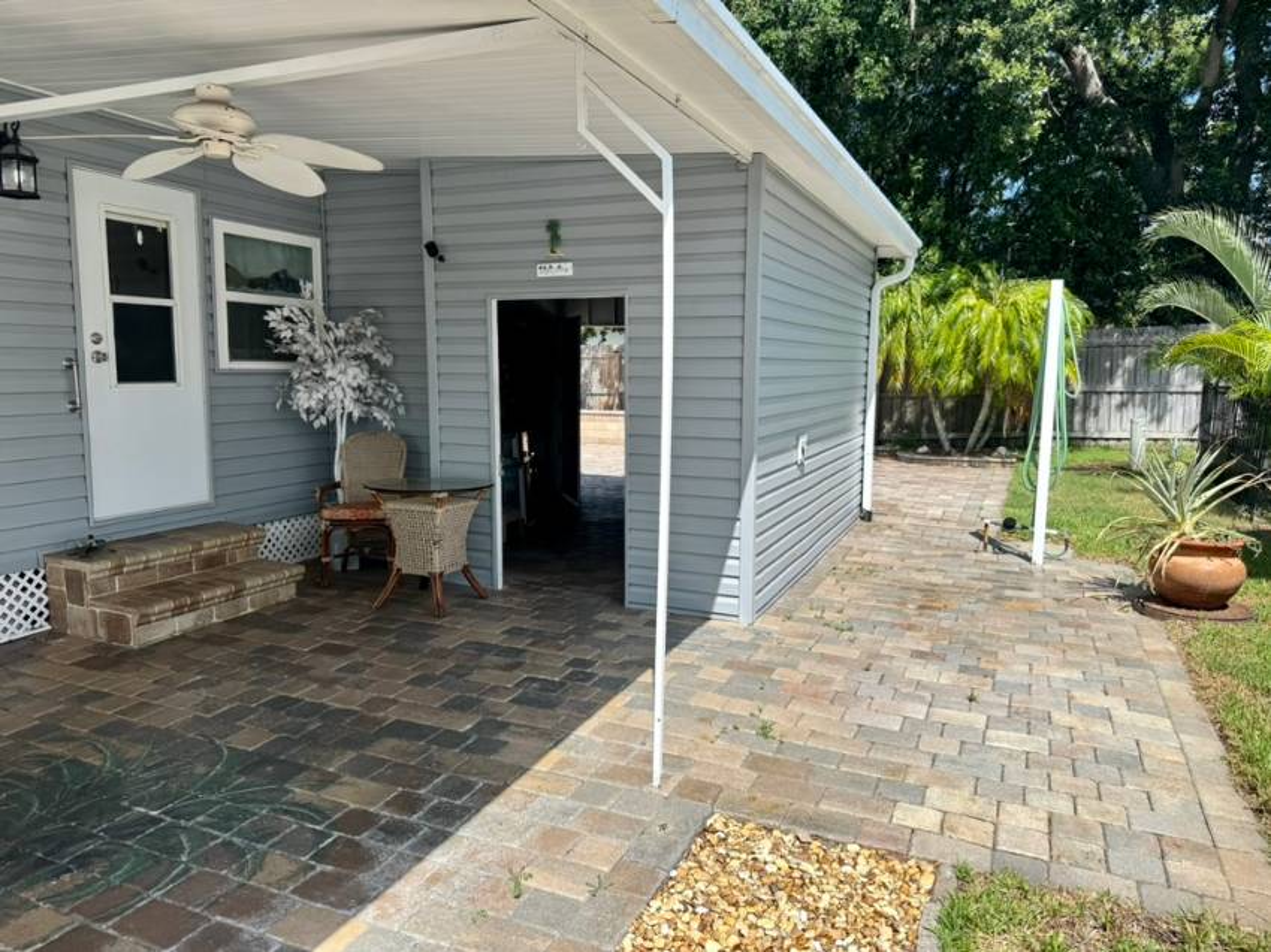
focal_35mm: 24
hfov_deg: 71.6
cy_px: 476
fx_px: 881
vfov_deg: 56.8
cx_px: 636
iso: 80
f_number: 1.78
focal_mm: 6.76
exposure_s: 1/3247
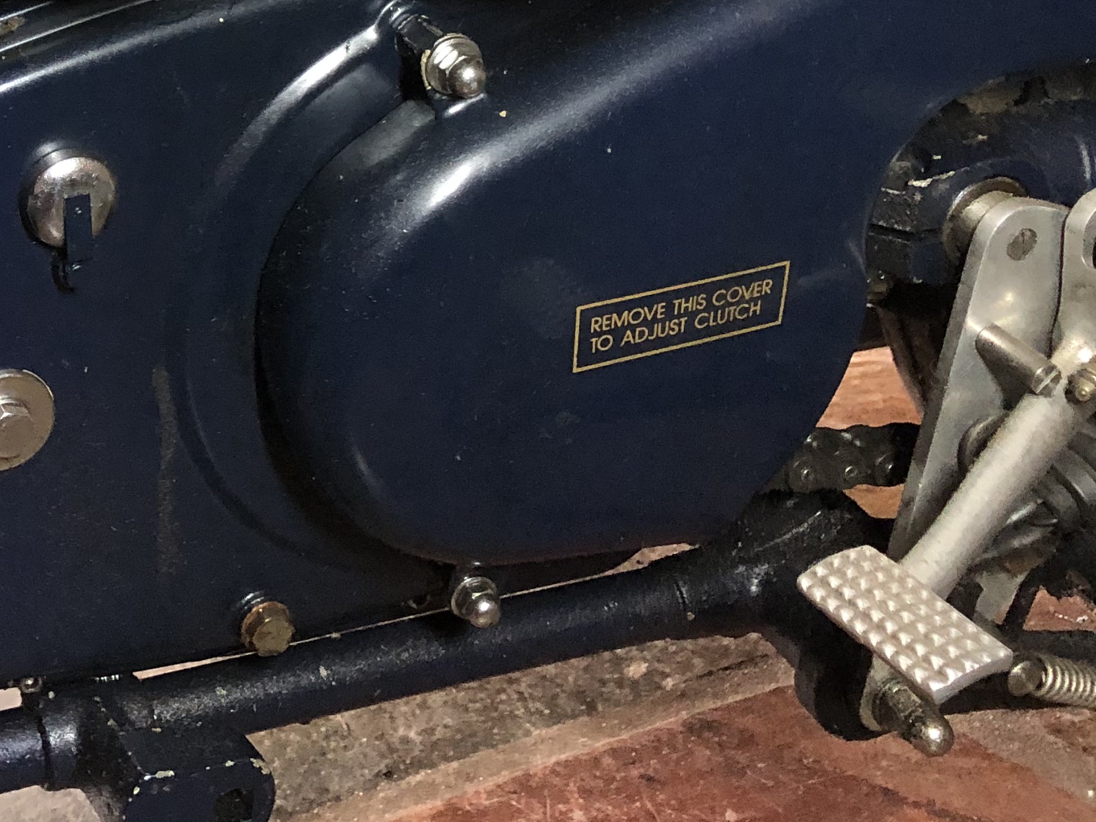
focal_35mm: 68
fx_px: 2153
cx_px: -5
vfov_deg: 20.5
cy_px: -114
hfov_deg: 26.9
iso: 100
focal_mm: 3.99
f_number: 1.8
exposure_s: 1/15
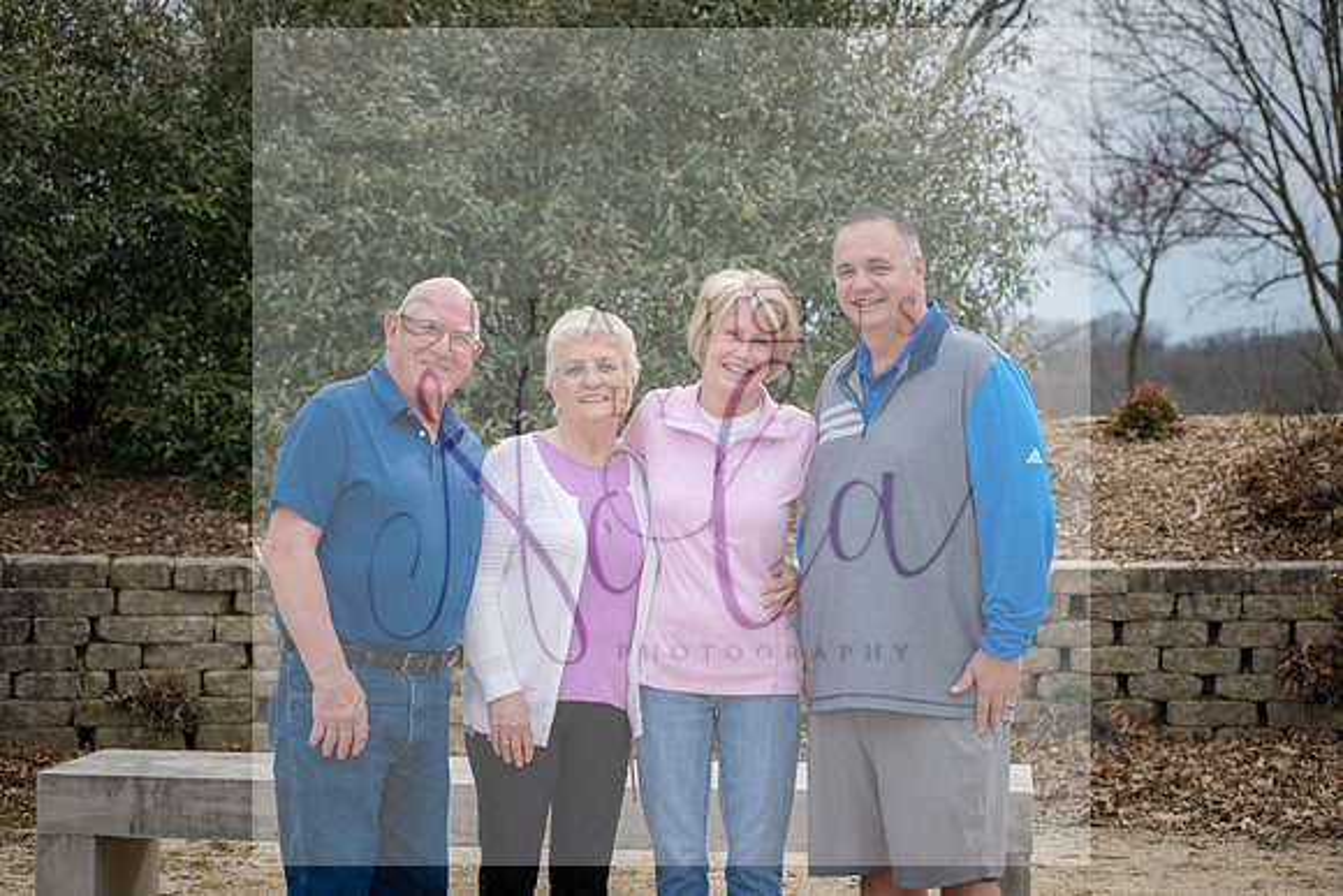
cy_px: 448
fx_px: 2985
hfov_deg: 25.4
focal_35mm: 80
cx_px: 672
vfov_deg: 17.1
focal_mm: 80
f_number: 7.1
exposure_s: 1/640
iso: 400
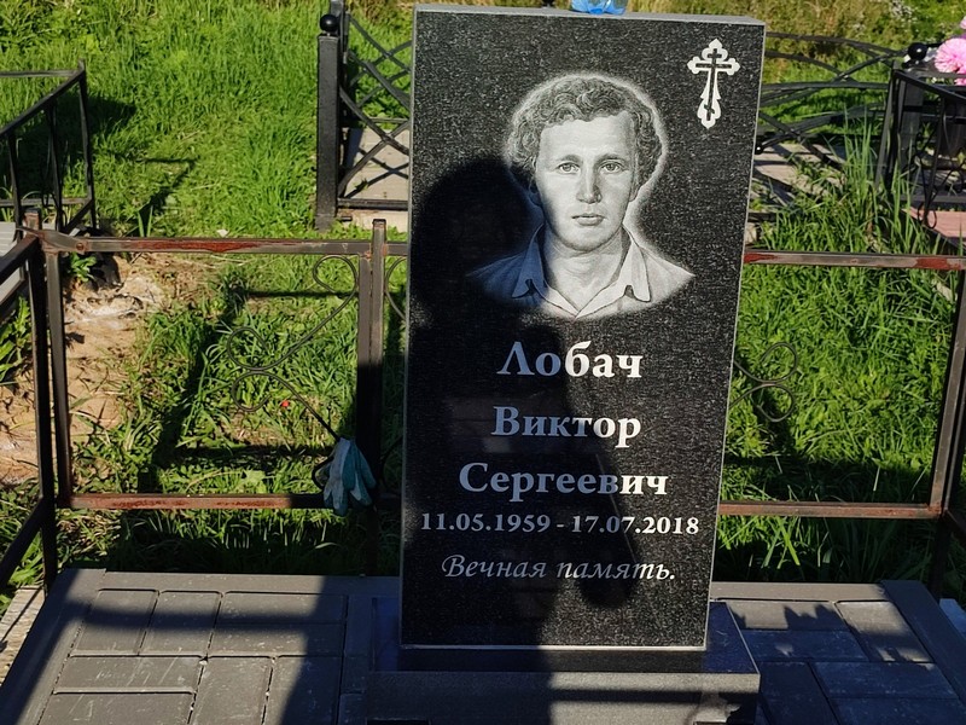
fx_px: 698
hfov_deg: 69.4
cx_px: 483
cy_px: 362
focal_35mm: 25
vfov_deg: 54.9
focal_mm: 6.04
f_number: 1.9
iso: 50
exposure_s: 1/622
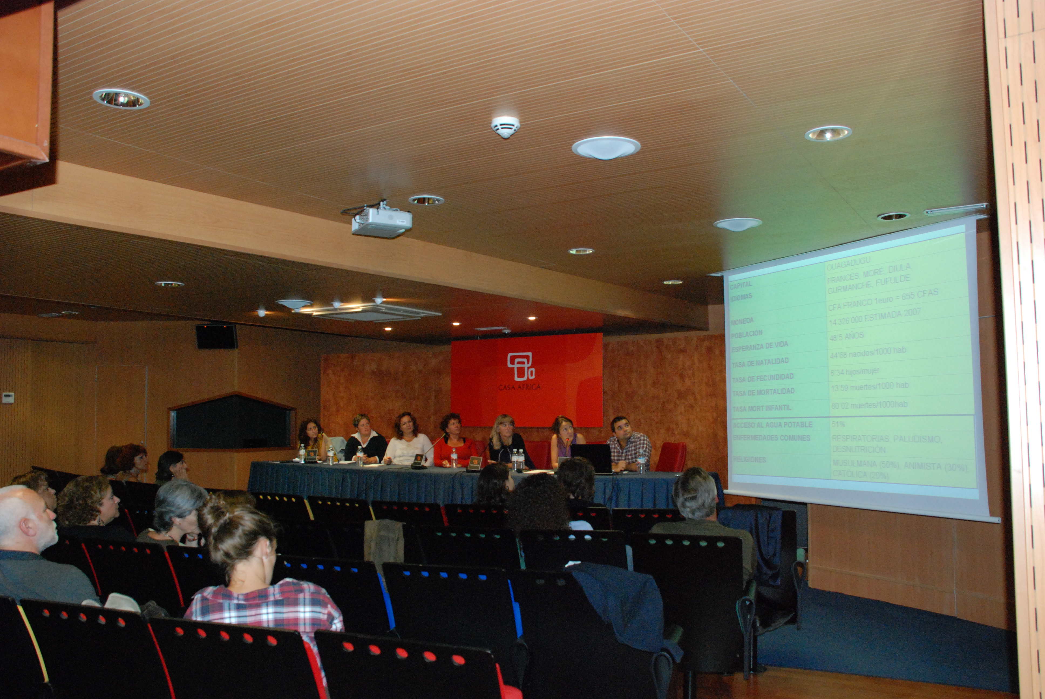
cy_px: 350
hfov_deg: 61.9
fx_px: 872
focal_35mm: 30
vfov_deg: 43.7
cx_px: 522
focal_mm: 20
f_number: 5.6
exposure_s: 1/60
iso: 1250
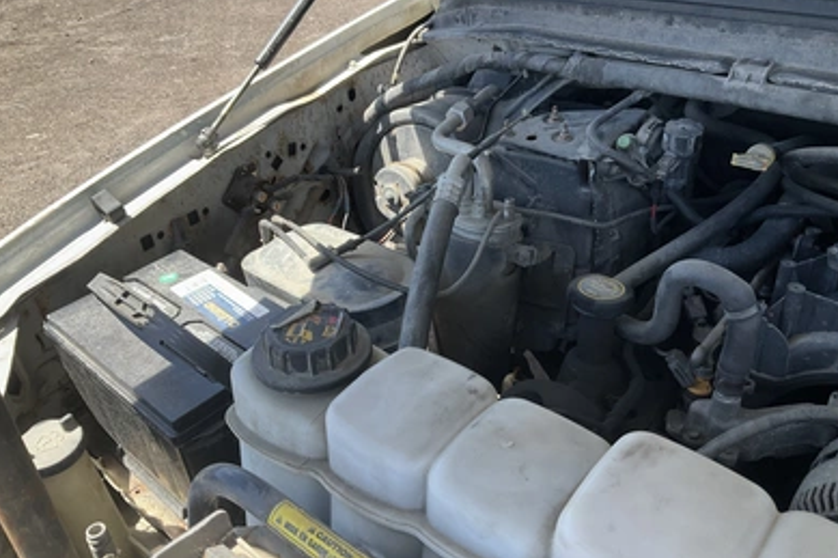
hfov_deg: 60.3
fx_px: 721
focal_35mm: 31
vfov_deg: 42.3
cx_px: 422
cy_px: 274
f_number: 1.8
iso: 25
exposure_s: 1/415
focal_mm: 3
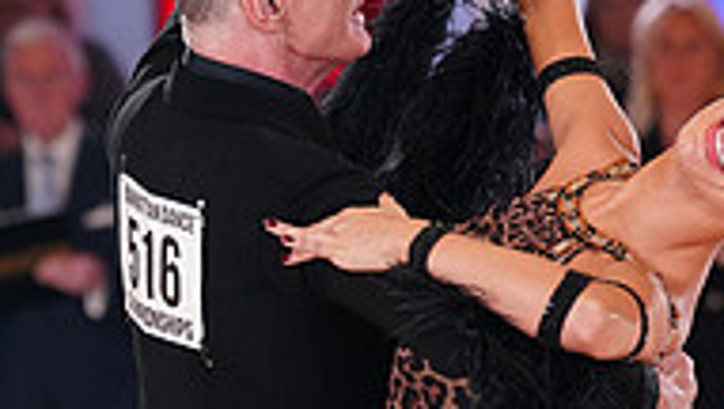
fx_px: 7689
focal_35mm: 400
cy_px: 667
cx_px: 366
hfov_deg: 5.4
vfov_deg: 3.0
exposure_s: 1/500
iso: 2500
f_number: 3.2
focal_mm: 126
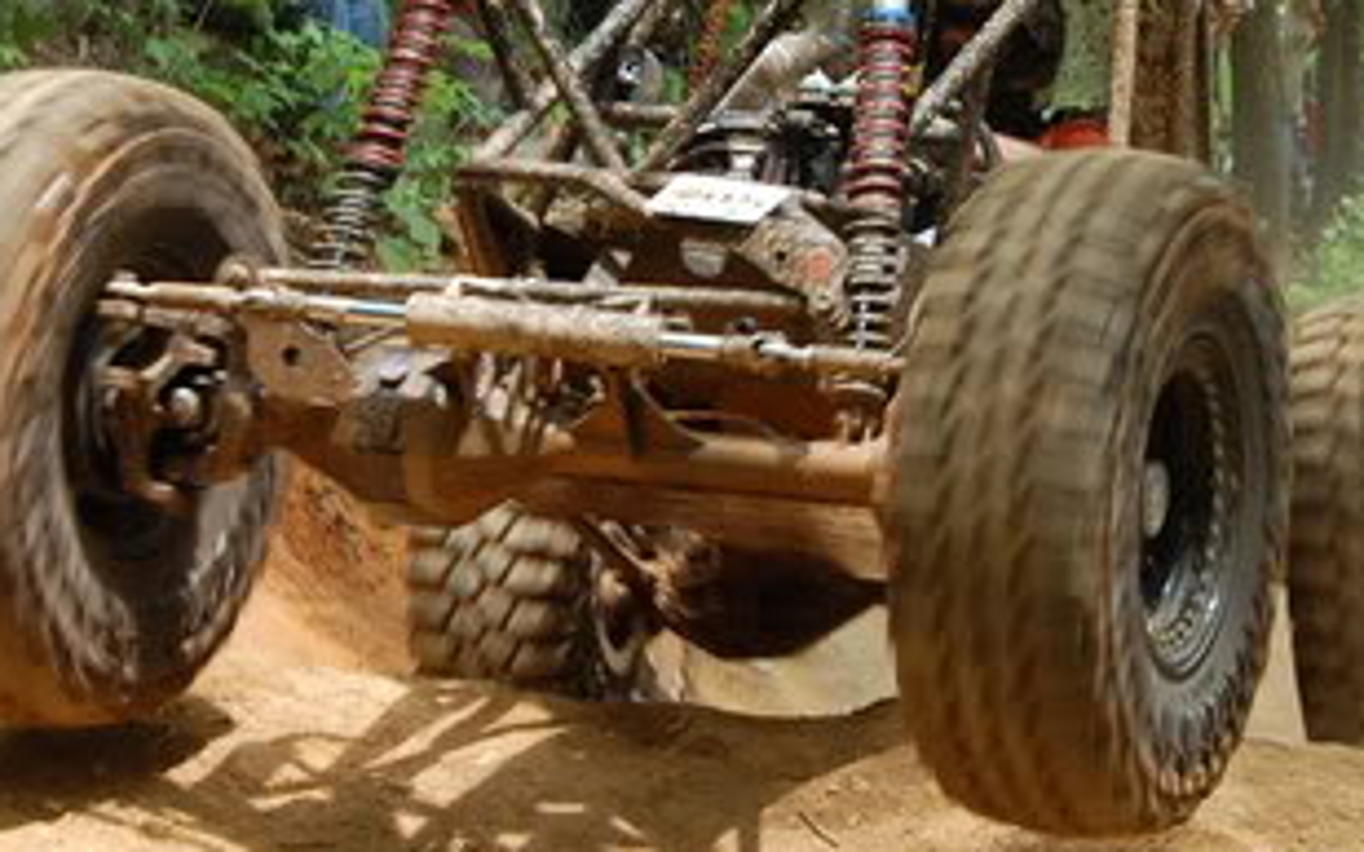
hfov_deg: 13.2
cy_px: 322
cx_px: 759
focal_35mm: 158
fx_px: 5872
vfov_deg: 8.3
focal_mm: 40
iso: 200
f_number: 5.6
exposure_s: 1/125
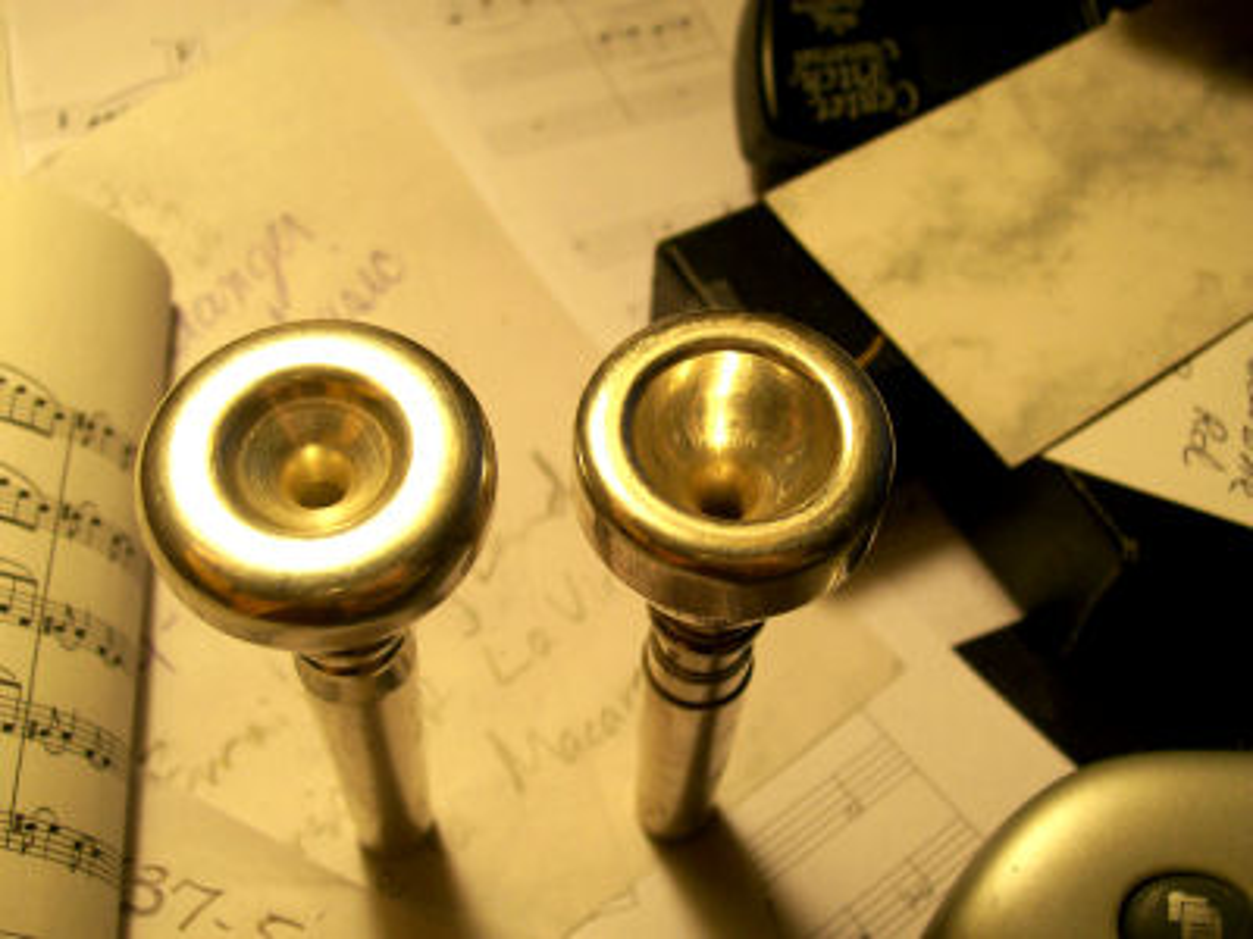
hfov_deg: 42.1
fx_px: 1629
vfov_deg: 32.2
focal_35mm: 45
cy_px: 470
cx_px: 626
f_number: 3
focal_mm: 7.6
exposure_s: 1/73.6
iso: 80
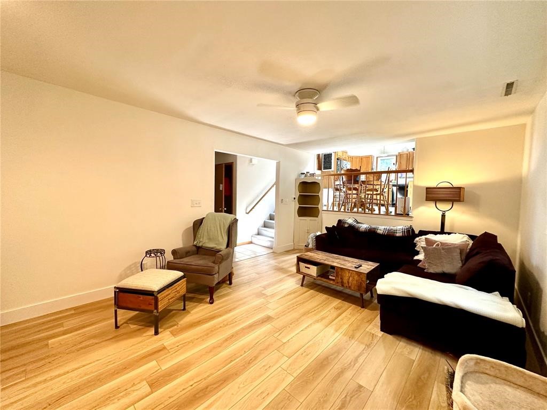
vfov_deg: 85.7
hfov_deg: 102.1
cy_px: 205
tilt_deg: -3.3
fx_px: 221
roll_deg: -1.3
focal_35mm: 14
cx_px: 274
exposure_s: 1/60
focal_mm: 2.22
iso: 160
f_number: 2.2
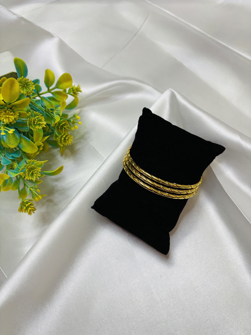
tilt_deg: -70.6
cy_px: 168
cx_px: 126
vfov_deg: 67.3
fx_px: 251
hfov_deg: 53.1
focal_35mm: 26
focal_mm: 5.96
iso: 250
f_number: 1.6
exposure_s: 1/50
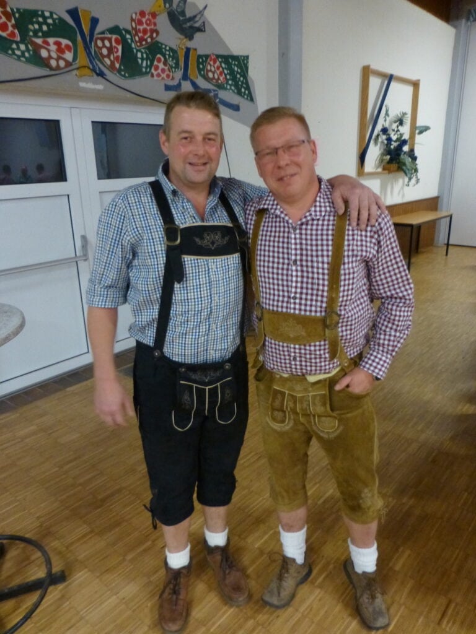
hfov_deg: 54.9
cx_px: 238
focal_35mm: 25
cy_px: 317
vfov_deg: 69.4
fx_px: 458
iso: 500
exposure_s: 1/4
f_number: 3.3
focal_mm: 4.3
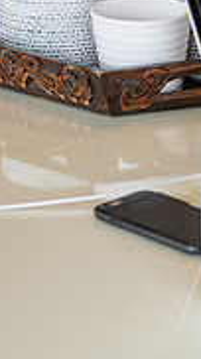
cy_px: 4
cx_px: 436
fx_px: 1663
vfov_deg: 12.2
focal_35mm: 175
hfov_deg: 6.6
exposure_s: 1/200
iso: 500
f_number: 3.2
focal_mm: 50
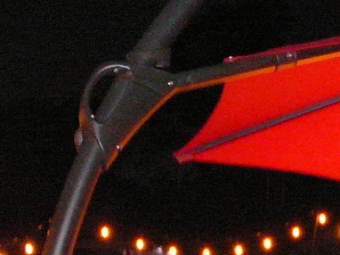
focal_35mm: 132
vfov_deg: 10.8
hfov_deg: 14.8
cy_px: 377
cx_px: 307
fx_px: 1296
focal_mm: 5.2
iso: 400
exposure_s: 1/8
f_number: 2.8
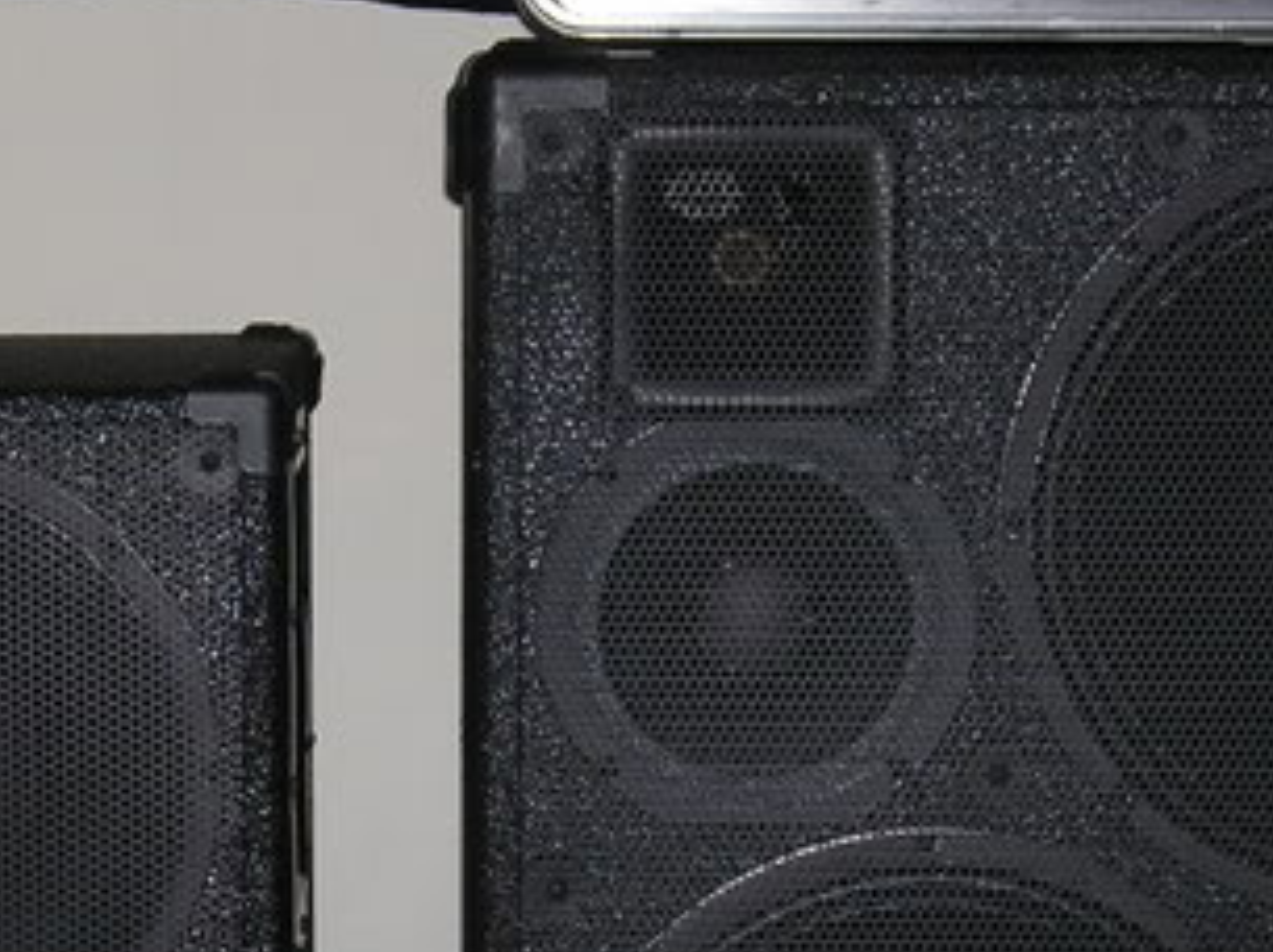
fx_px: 4812
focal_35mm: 131
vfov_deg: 11.3
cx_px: 378
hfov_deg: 15.0
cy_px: 526
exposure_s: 1/60.1
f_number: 3.3
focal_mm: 8.4
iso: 62
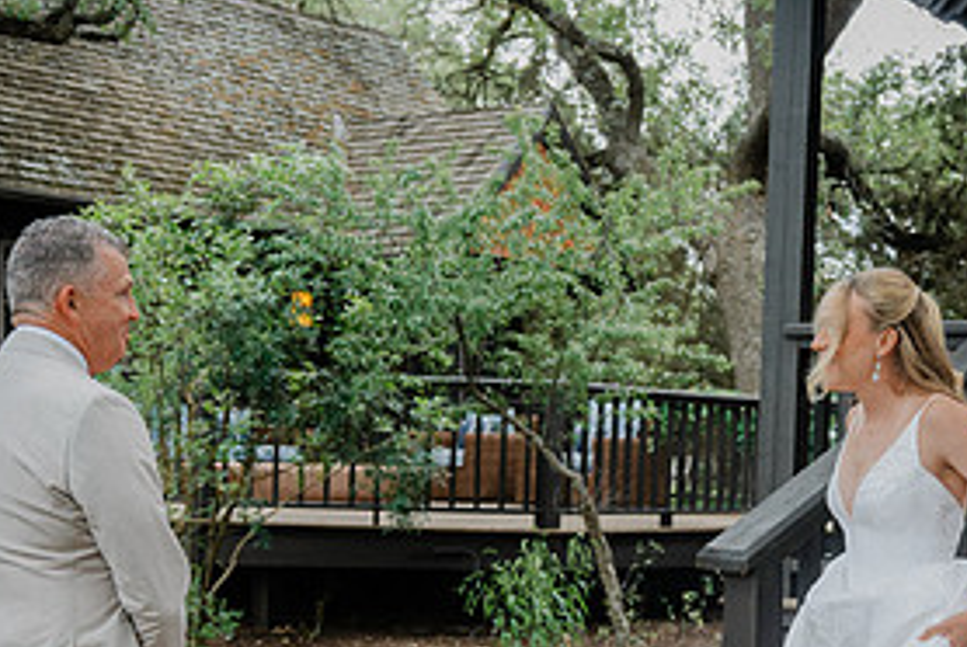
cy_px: 589
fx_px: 1963
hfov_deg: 27.5
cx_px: 659
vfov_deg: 18.4
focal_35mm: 73
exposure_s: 1/640
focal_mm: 32.5
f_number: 3.5
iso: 450
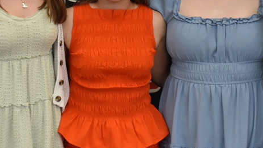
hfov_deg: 16.9
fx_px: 879
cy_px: -23
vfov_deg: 9.5
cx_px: 191
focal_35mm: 126
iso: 1100
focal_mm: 36
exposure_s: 1/125
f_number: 5
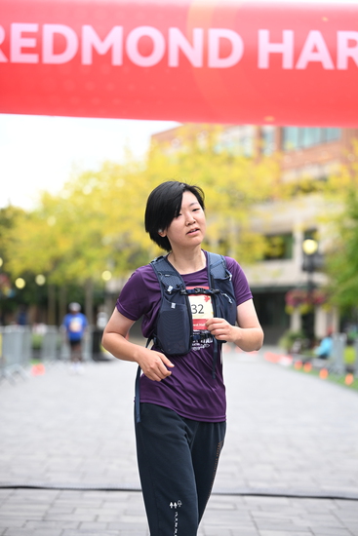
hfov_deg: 14.9
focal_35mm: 92
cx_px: 179
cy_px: 268
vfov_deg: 22.1
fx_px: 1371
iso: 640
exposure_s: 1/1600
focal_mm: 92
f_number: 2.8
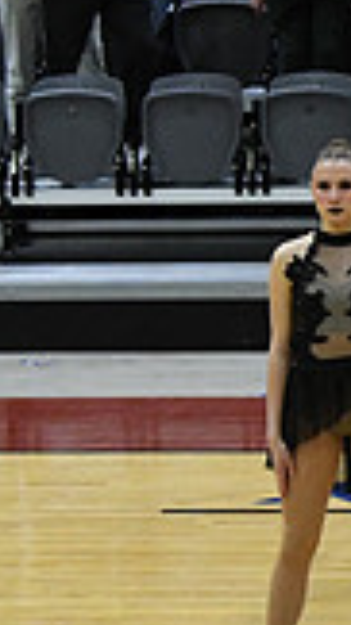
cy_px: 534
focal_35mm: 394
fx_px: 6526
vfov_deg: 5.5
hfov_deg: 3.0
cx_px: 1045
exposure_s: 1/500
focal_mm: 70
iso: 5000
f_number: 4
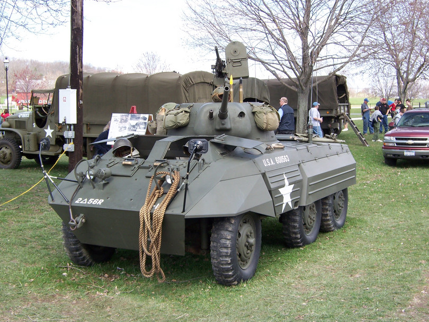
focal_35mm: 49
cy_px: 161
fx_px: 607
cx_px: 214
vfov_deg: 29.7
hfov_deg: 38.9
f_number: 4
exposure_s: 1/180
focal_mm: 8.2
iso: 80
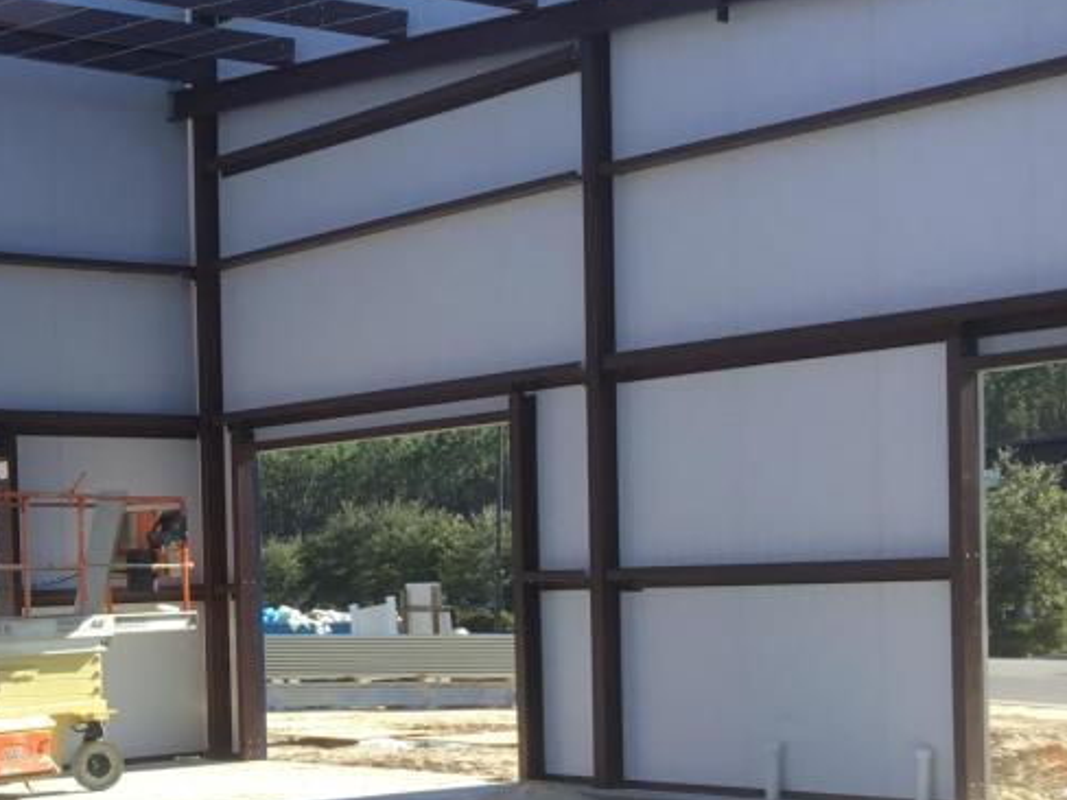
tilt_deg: -1.6
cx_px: -48
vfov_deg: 22.3
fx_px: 2004
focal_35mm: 65
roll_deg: +1.9
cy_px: 636
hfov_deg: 27.7
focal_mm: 3.3
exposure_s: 1/431
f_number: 2.4
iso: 25
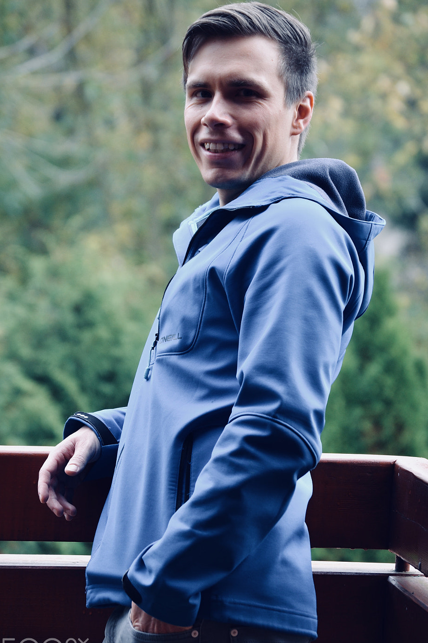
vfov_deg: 13.1
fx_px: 2800
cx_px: 222
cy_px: 336
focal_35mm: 157
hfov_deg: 8.7
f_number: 4.5
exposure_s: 1/125
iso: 400
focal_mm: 90
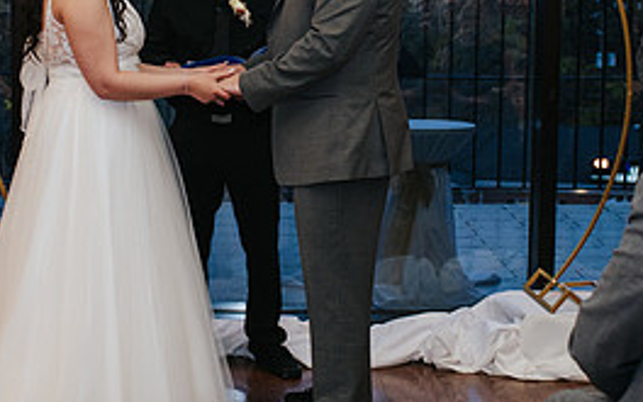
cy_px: 144
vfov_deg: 14.5
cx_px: 229
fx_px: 1577
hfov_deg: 23.0
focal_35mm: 90
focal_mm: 35
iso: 800
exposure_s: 1/200
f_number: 3.2
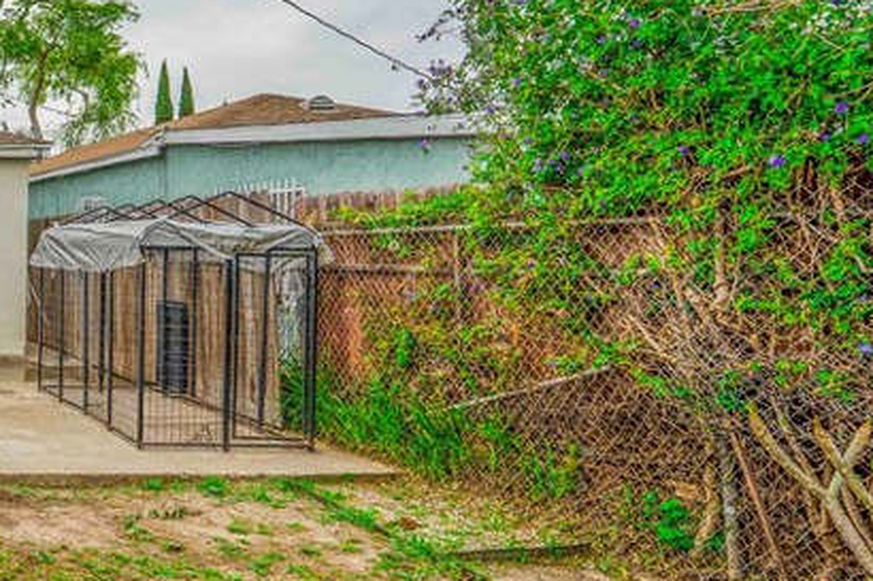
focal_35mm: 35
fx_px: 848
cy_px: 239
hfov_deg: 38.1
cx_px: -209
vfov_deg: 37.7
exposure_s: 1/60
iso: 100
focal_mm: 14
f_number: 8
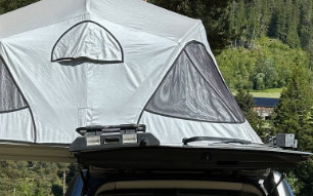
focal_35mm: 133
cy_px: 183
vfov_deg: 9.8
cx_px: -25
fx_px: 1134
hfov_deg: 15.3
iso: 64
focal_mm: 6.9
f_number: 1.8
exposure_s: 1/2732
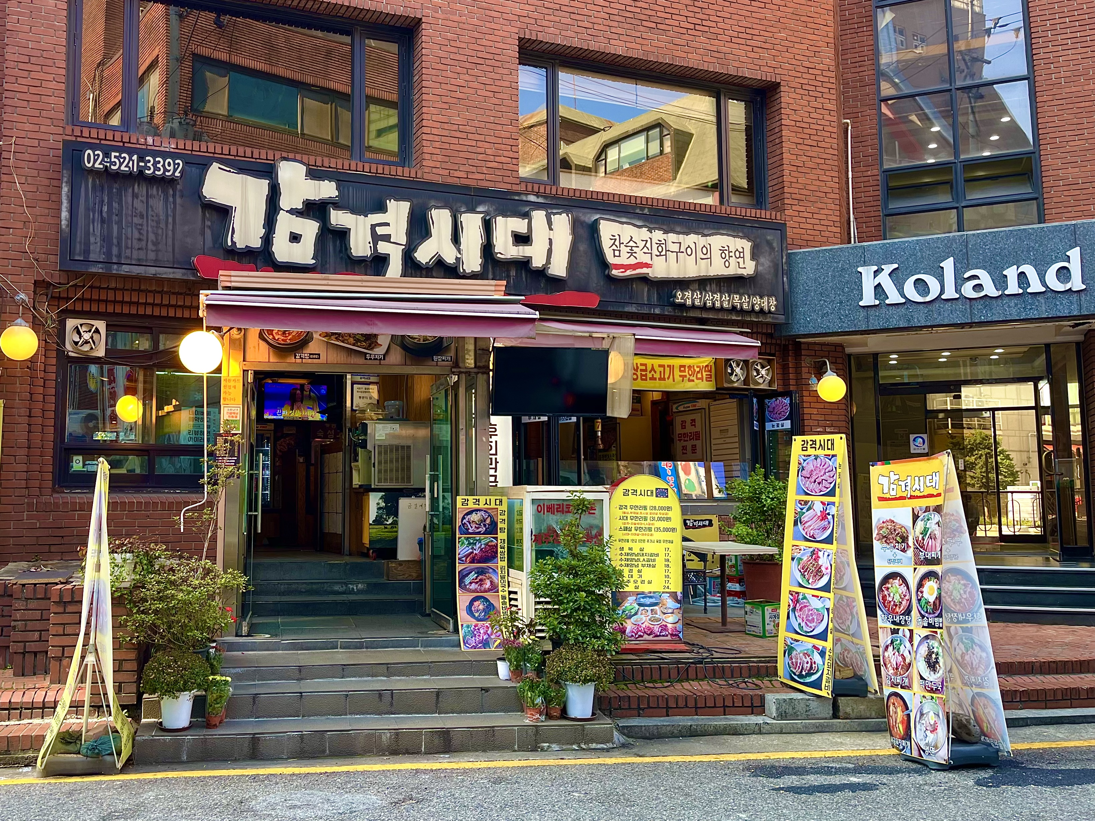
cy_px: 410
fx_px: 822
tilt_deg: +5.9
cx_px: 548
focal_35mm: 26
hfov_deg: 67.3
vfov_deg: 53.1
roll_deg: +0.2
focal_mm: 5.1
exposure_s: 1/120
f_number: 1.6
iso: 32
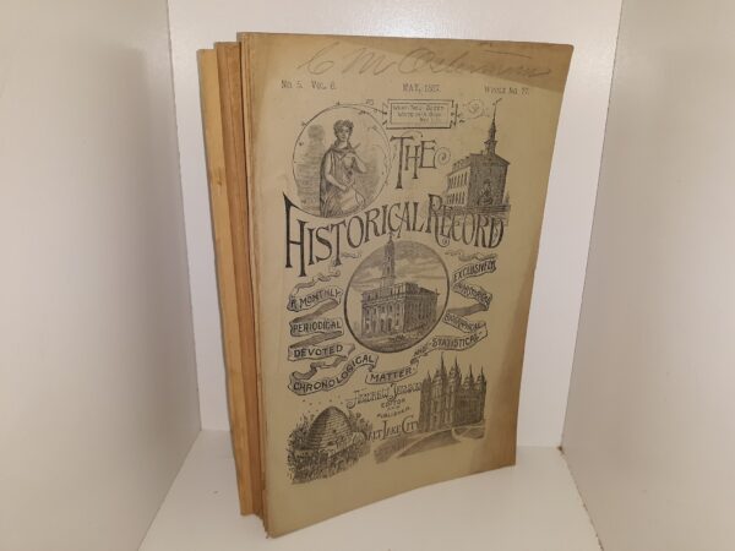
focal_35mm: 28
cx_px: 368
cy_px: 276
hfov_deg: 63.4
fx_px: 595
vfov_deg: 49.7
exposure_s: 1/154
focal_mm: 3.7
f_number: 1.7
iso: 40
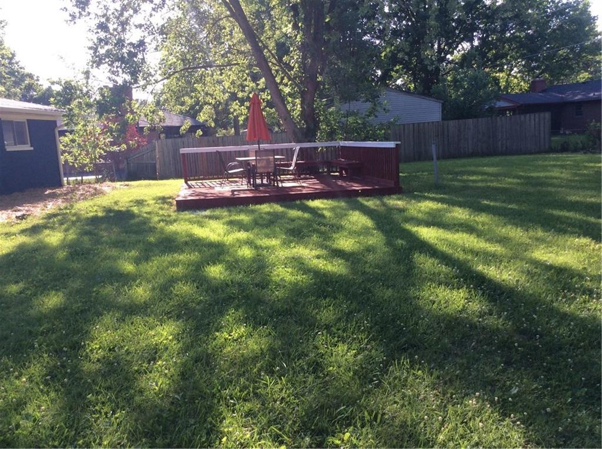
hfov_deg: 56.9
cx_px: 301
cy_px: 224
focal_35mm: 32
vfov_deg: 44.0
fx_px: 555
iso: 32
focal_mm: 3.3
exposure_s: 1/329
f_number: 2.4
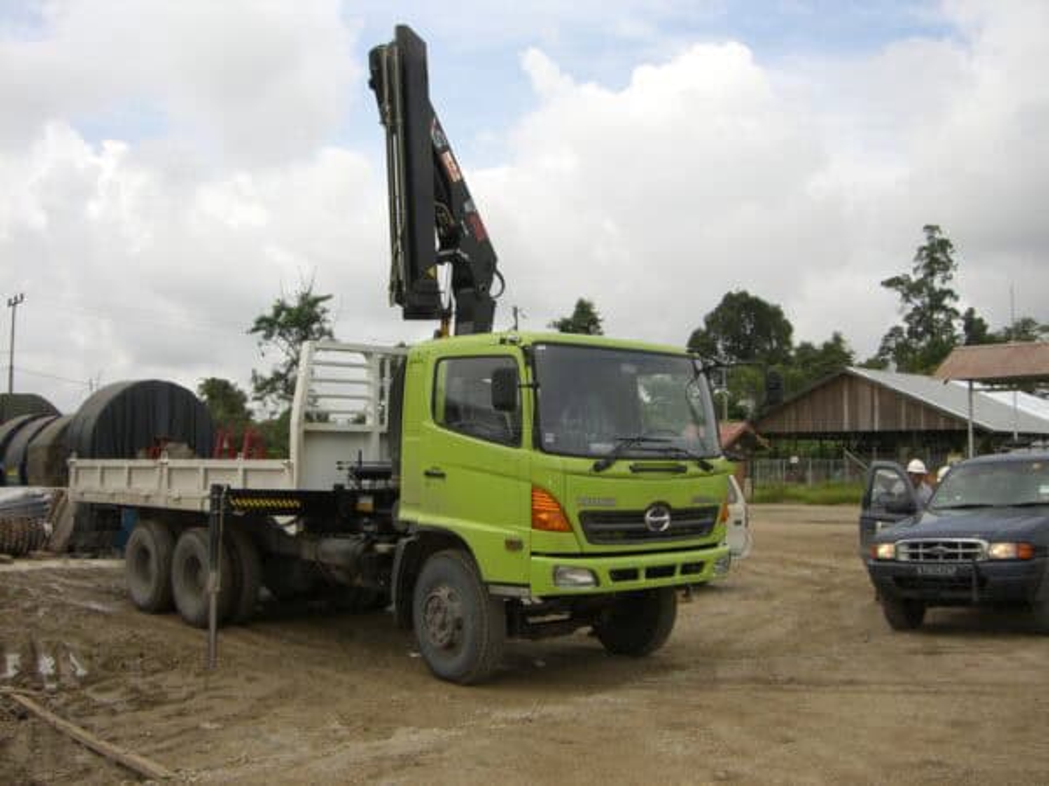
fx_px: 1152
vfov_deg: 37.7
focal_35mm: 38
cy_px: 393
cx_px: 524
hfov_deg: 49.0
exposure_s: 1/640
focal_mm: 6.2
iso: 50
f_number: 4.3
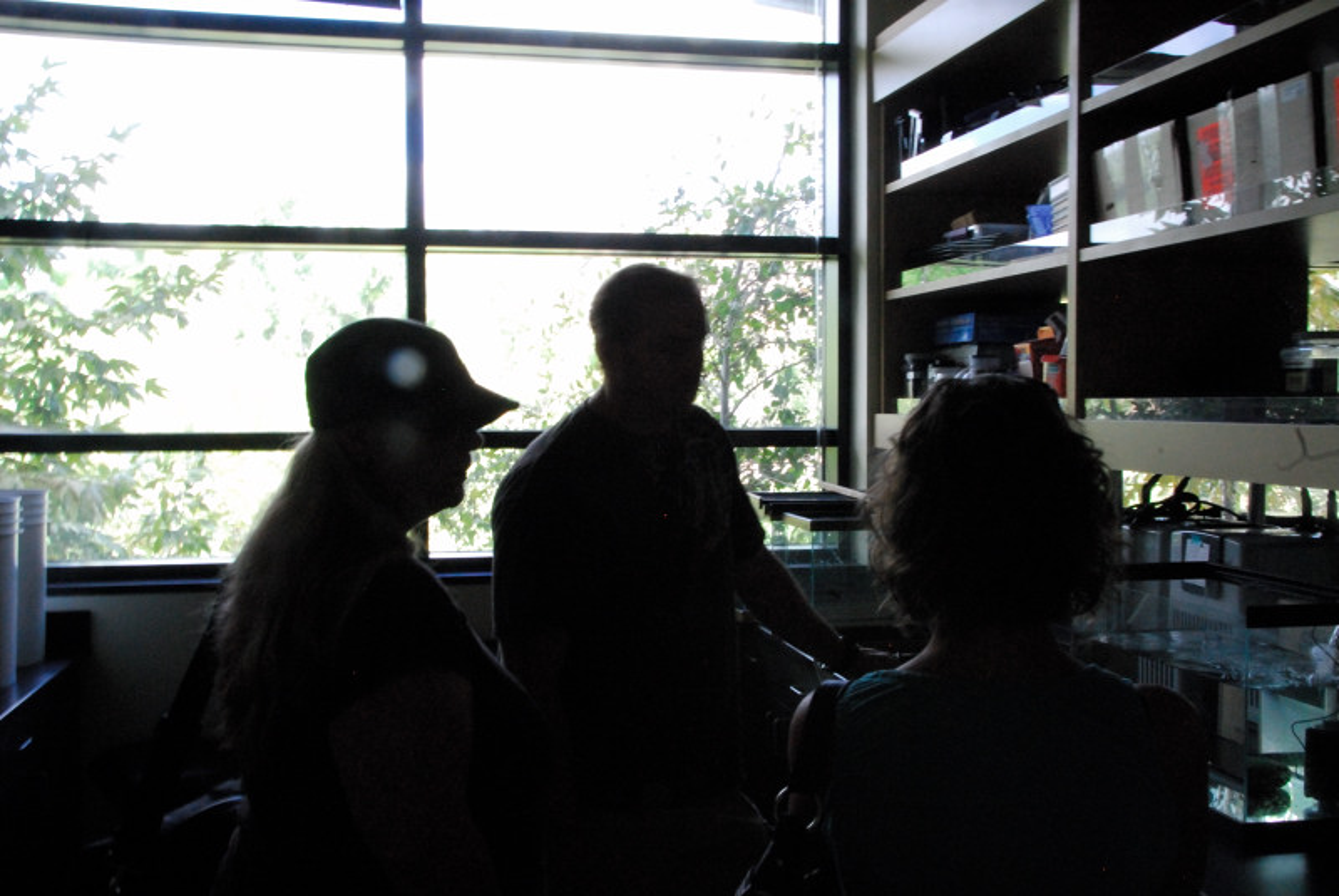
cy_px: 448
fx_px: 1340
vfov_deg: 36.9
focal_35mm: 36
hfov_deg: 53.1
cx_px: 670
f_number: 27
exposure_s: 1/10
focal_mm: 24
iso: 1600
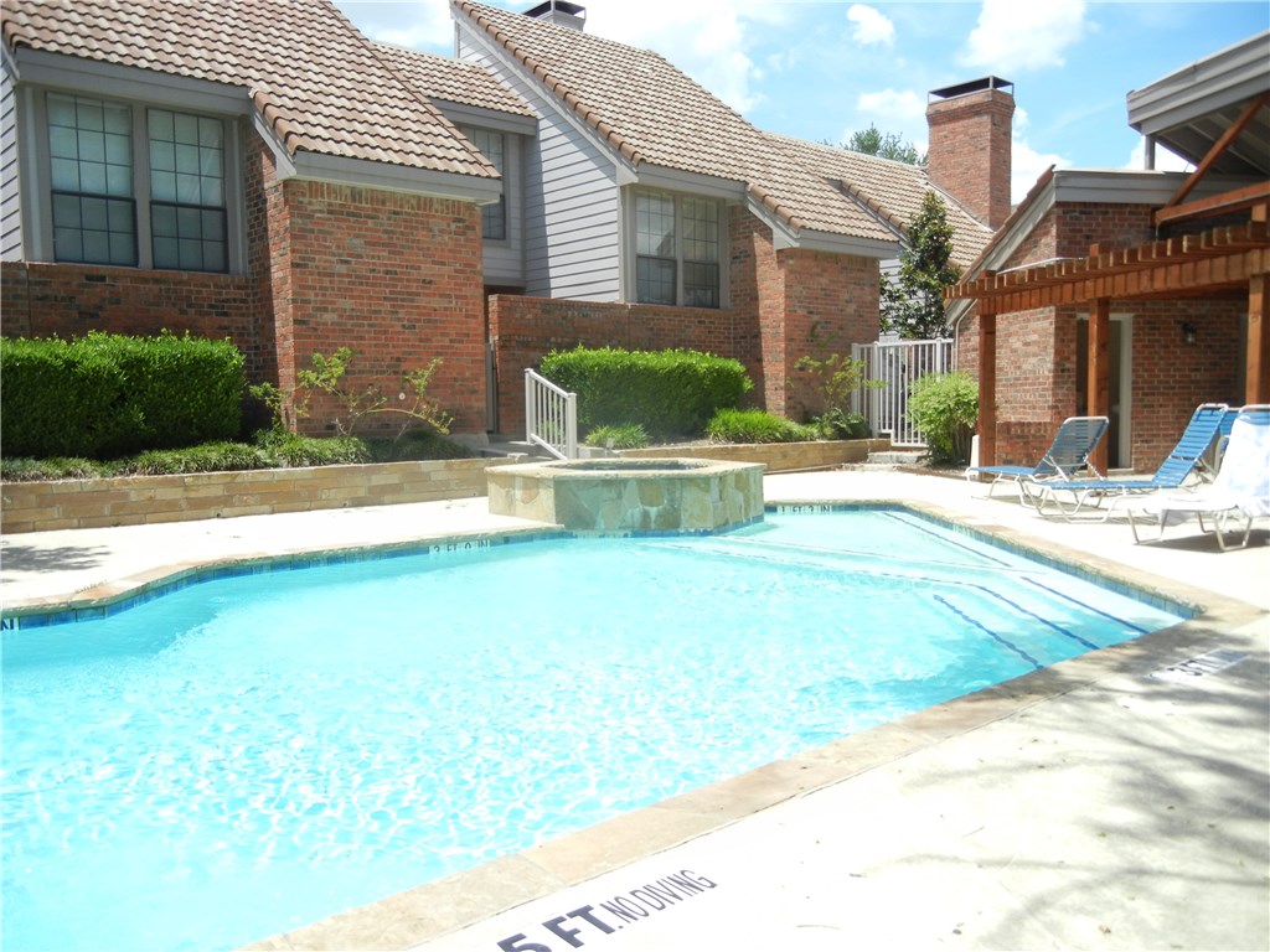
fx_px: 1101
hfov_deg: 60.0
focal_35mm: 30
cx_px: 635
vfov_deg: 46.8
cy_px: 476
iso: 160
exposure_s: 1/950
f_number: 3.5
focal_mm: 5.4
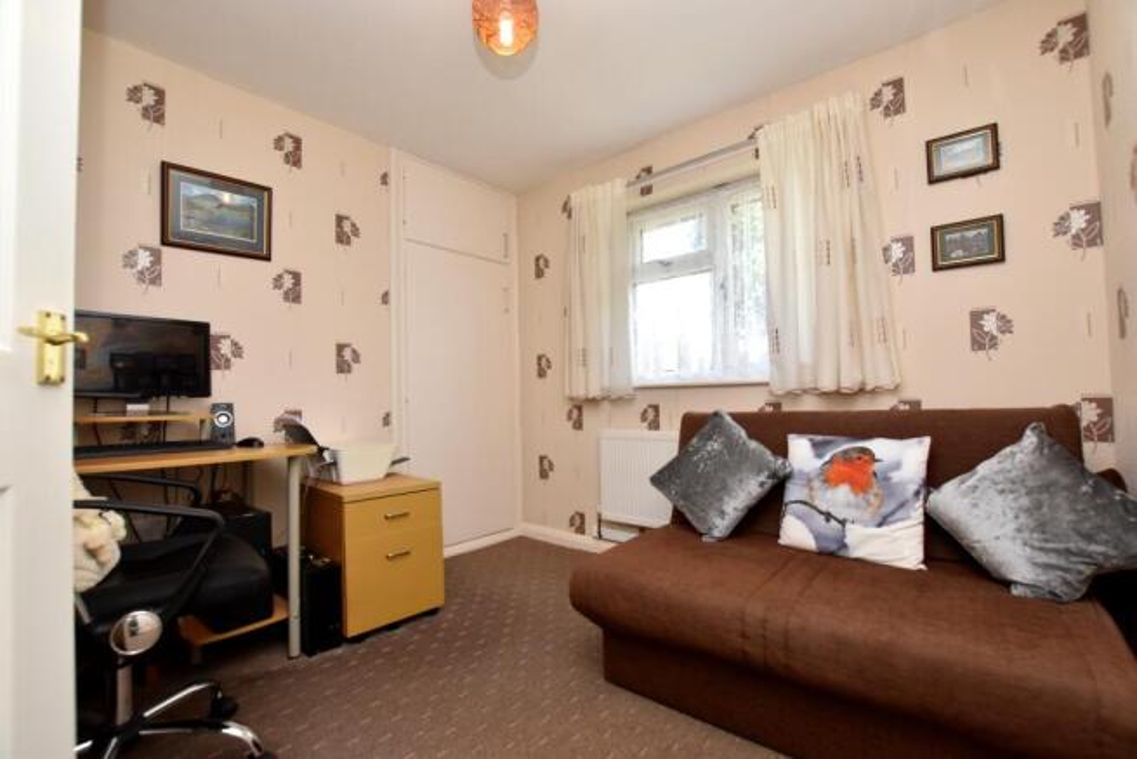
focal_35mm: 15
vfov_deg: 77.4
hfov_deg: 100.4
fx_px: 474
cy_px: 380
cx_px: 568
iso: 400
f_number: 5.6
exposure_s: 1/60
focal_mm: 10
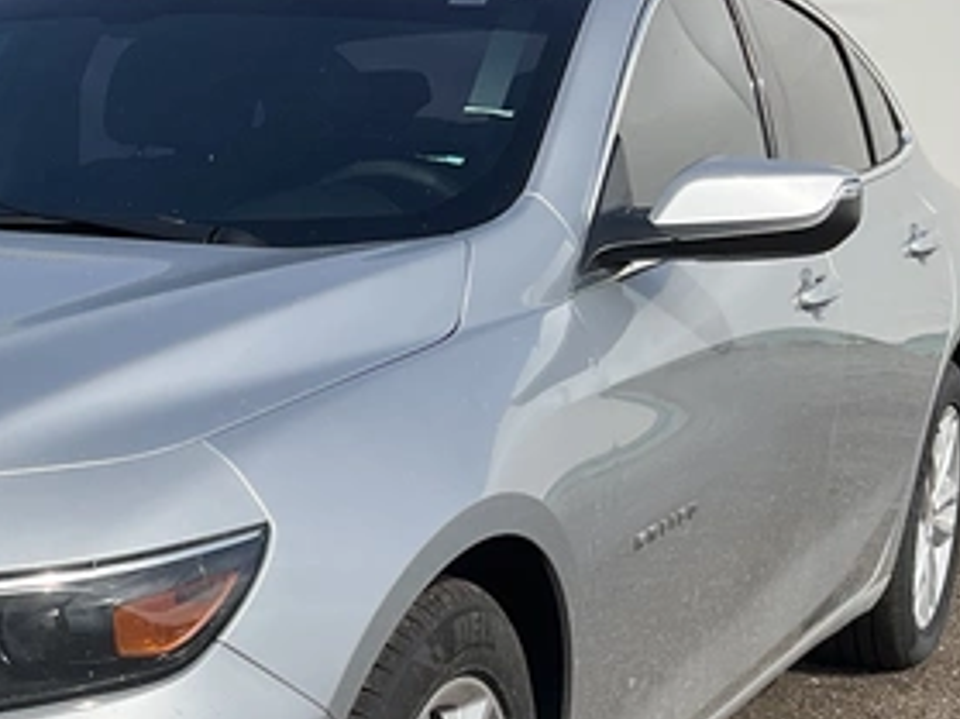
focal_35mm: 78
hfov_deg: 23.6
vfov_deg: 18.4
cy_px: 724
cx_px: -69
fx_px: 2162
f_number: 1.8
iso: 25
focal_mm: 3
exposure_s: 1/2141
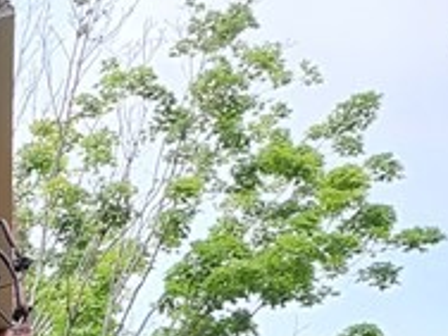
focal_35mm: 125
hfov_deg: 11.9
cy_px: 610
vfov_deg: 11.0
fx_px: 1618
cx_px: -717
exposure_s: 1/180
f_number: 1.8
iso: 20
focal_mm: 6.4
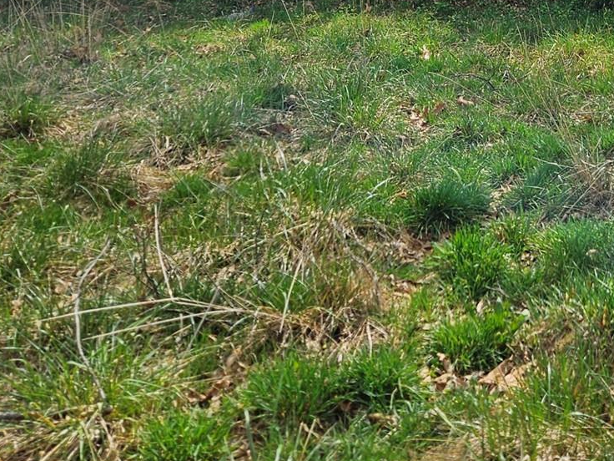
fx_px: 1135
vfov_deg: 20.7
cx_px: 604
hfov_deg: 28.5
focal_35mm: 64
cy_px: -159
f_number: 1.8
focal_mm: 5.4
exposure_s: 1/2500
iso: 25
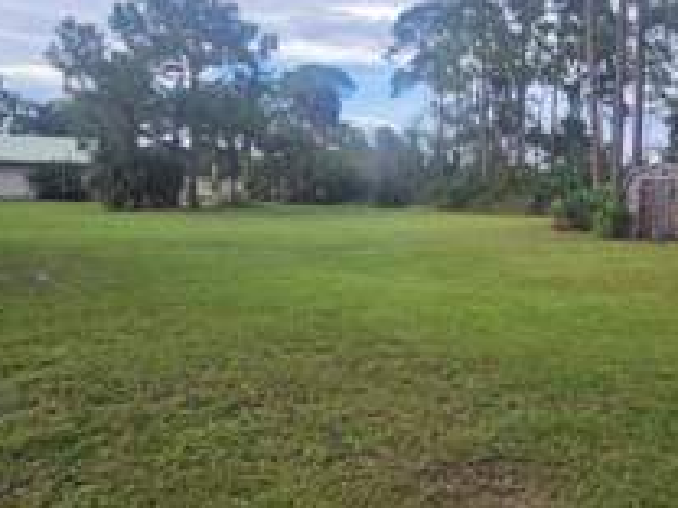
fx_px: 588
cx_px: 447
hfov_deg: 58.7
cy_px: 213
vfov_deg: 46.6
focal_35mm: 30
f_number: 2.2
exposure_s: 1/487
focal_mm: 2.2
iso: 100
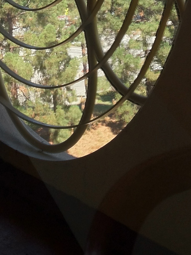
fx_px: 861
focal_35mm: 117
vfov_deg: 15.6
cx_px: 32
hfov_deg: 12.6
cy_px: -119
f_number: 2.4
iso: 64
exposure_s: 1/176
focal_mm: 4.28
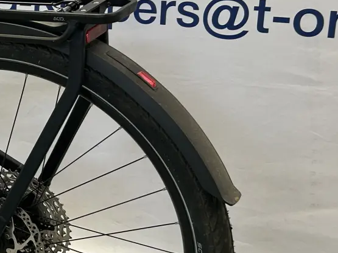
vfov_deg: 16.4
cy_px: 128
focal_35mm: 90
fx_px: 879
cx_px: -185
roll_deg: +2.1
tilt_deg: -14.3
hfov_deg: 18.9
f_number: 1.5
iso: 40
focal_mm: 5.7
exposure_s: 1/163
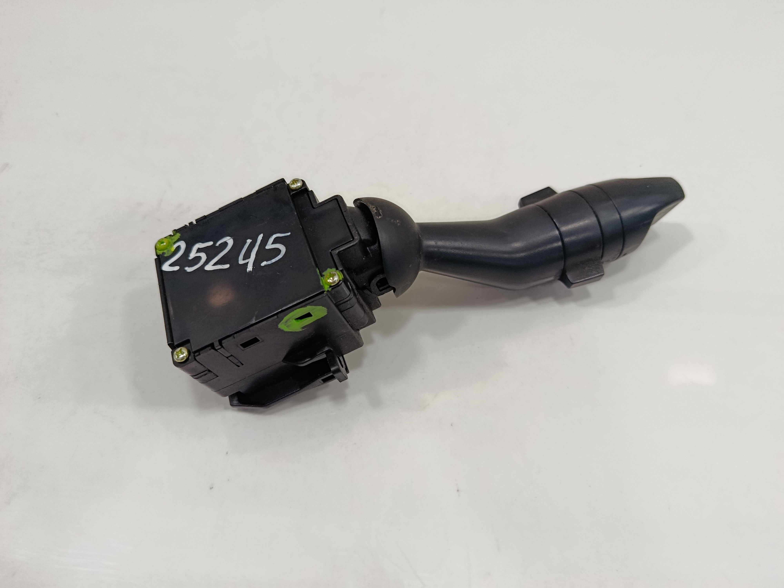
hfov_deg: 71.6
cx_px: 392
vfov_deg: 56.8
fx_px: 544
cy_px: 294
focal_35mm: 24
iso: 871
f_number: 1.7
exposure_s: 1/100
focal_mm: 5.24
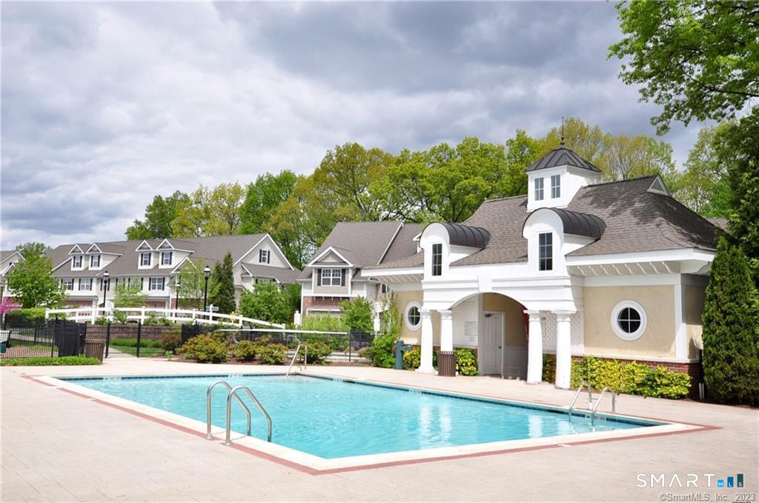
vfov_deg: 43.5
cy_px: 252
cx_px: 380
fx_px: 631
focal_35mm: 30
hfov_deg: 62.0
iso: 200
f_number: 9
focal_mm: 20
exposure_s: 1/400
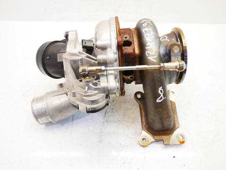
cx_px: 113
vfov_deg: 46.8
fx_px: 196
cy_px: 85
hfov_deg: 60.0
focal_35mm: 30
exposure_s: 1/60
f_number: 3.7
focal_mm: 15
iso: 640
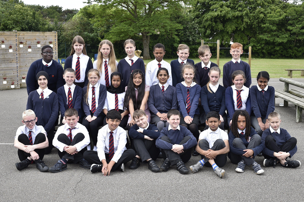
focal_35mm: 50
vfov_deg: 26.9
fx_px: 422
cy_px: 101
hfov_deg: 39.6
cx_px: 152
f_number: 11
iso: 500
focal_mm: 50
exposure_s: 1/250
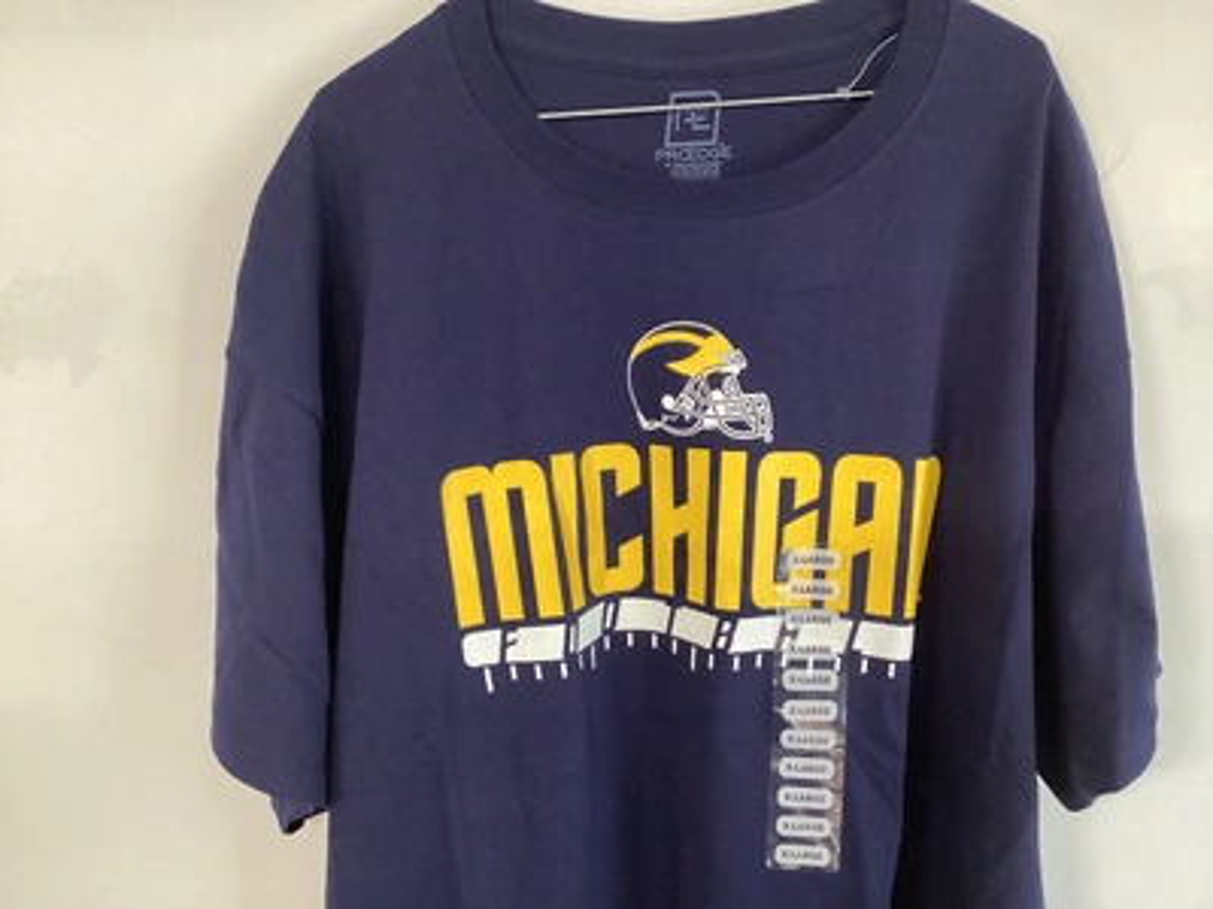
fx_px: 1086
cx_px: 606
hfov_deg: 58.4
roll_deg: -0.7
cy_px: 454
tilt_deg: -12.6
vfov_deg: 45.4
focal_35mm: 31
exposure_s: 1/60
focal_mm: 3.3
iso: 320
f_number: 2.4
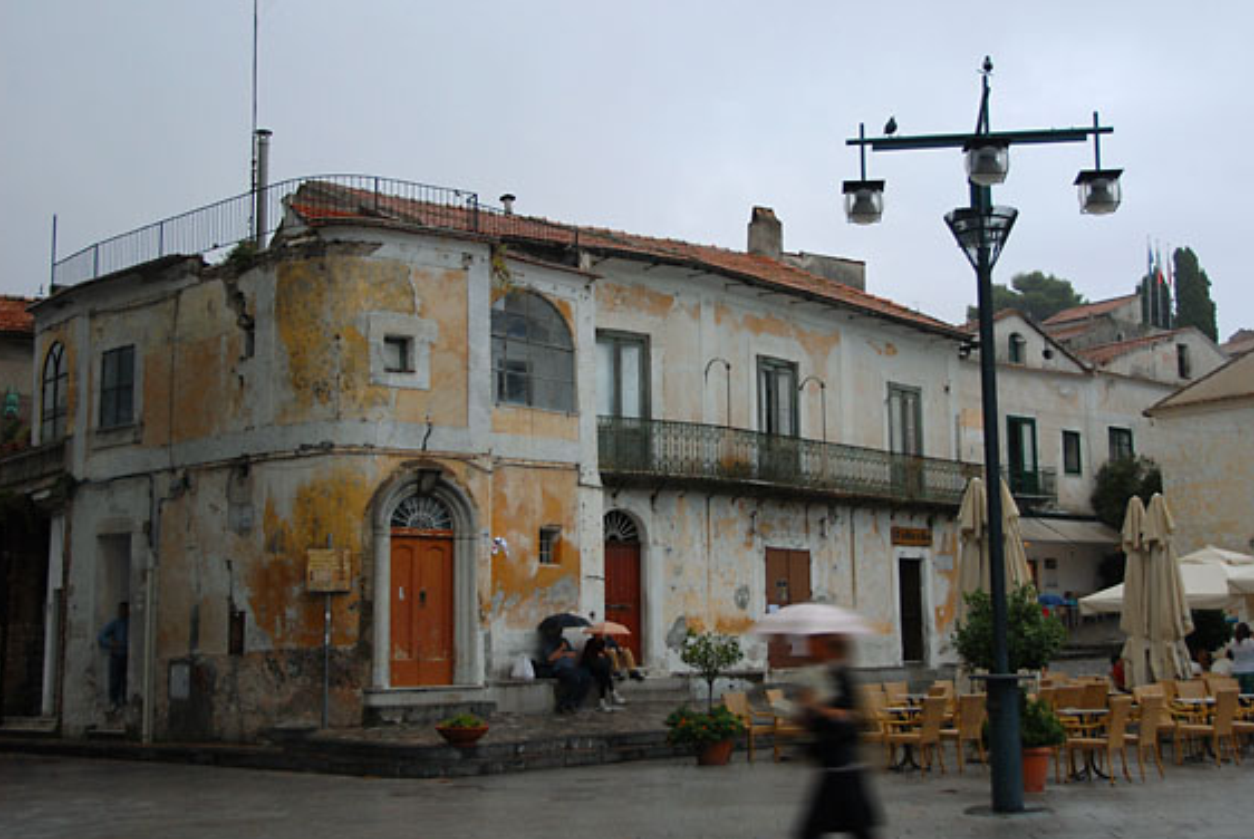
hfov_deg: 45.3
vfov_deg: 31.3
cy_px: 407
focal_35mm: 43
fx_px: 1499
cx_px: 681
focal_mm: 26
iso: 200
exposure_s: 1/45
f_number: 3.8
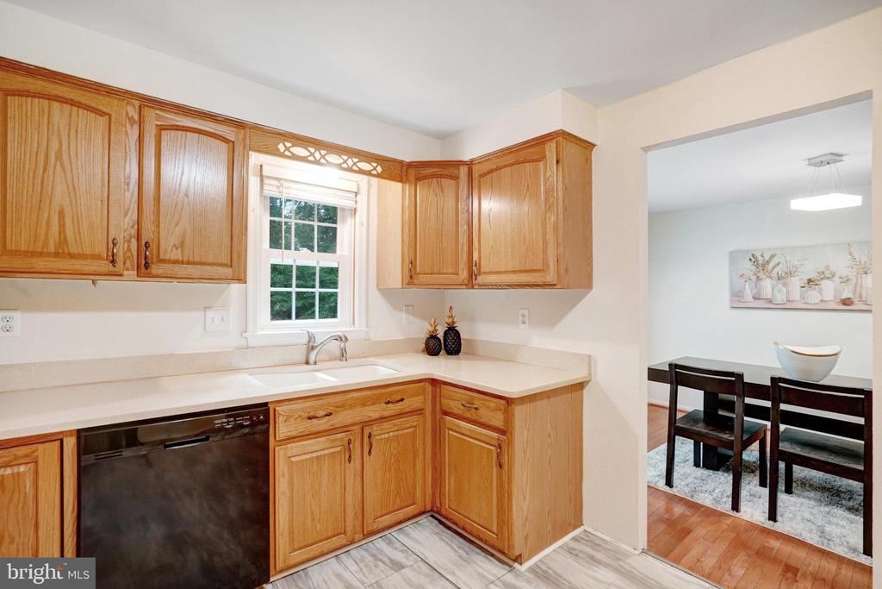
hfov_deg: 96.7
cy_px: 294
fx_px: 392
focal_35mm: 16
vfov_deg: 73.8
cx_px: 441
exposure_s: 1/20
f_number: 8
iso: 1250
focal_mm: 16
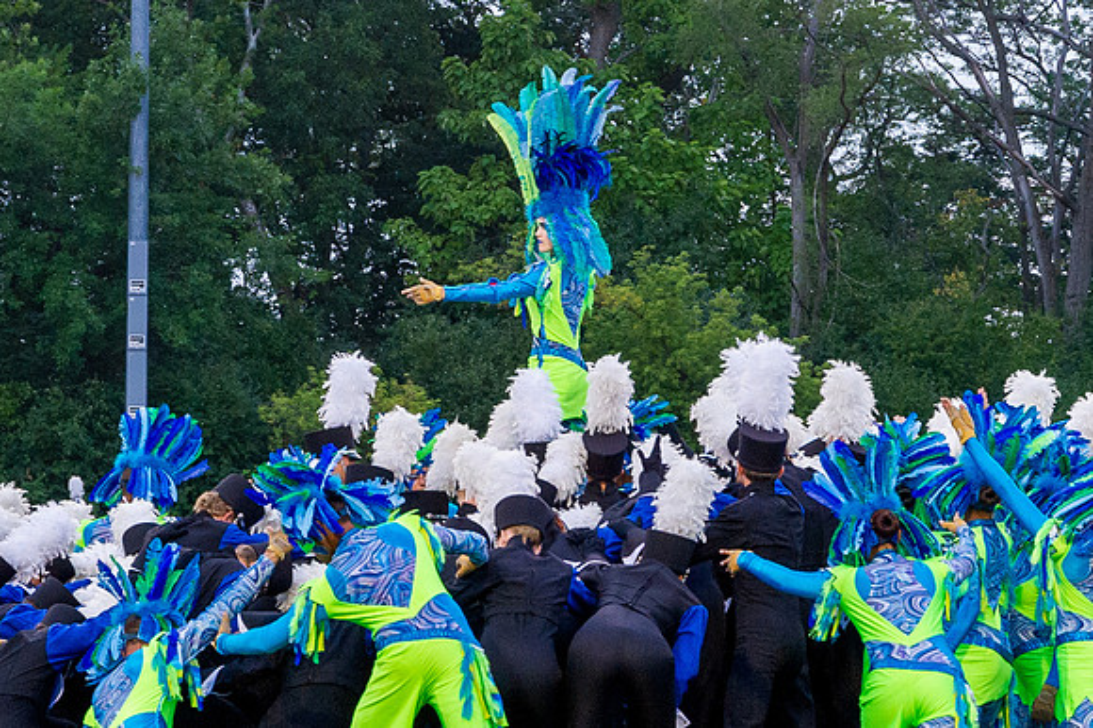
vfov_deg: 8.9
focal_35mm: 154
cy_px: 444
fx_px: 4681
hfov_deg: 13.3
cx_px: 548
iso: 2500
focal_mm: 70
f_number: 9
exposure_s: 1/320
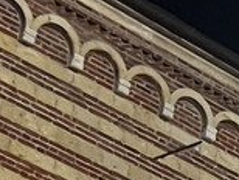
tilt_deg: +27.1
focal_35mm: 270
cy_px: 284
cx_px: 703
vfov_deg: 5.5
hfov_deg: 6.7
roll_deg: +1.5
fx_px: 1867
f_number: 1.5
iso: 500
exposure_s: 1/33
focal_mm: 5.7
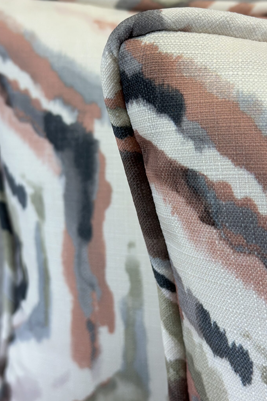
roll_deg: +2.8
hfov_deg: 21.6
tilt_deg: -16.3
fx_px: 701
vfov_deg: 31.8
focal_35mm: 63
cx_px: 138
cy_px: 160
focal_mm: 6.86
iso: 80
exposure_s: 1/200
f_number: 1.78
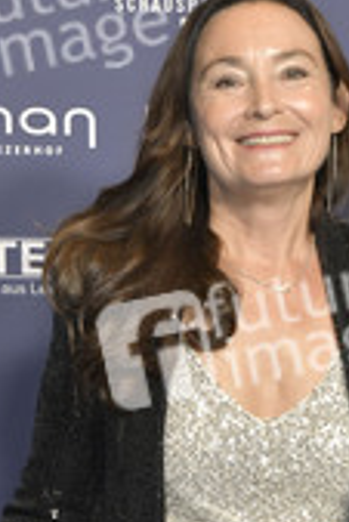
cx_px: 346
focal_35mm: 118
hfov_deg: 11.5
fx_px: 1712
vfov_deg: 17.0
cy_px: 491
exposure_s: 1/250
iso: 2000
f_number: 6.3
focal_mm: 50
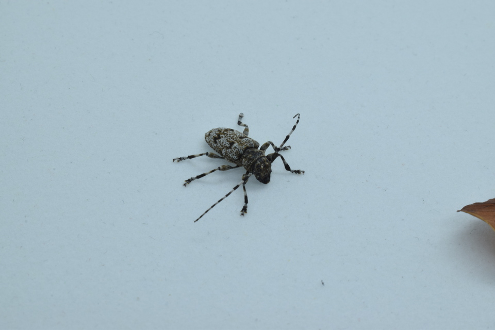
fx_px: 1134
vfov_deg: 16.6
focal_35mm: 82
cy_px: 165
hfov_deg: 24.6
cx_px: 248
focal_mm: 55
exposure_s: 1/25
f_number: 36
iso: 400
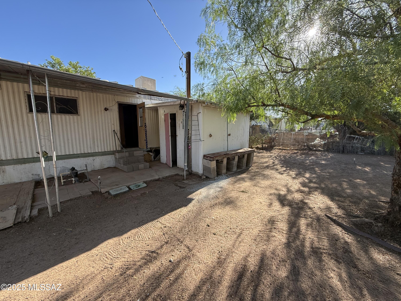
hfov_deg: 102.1
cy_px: 150
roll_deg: +1.7
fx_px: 162
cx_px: 200
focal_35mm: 14
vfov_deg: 85.7
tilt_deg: -5.8
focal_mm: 2.22
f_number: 2.2
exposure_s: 1/458
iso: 64
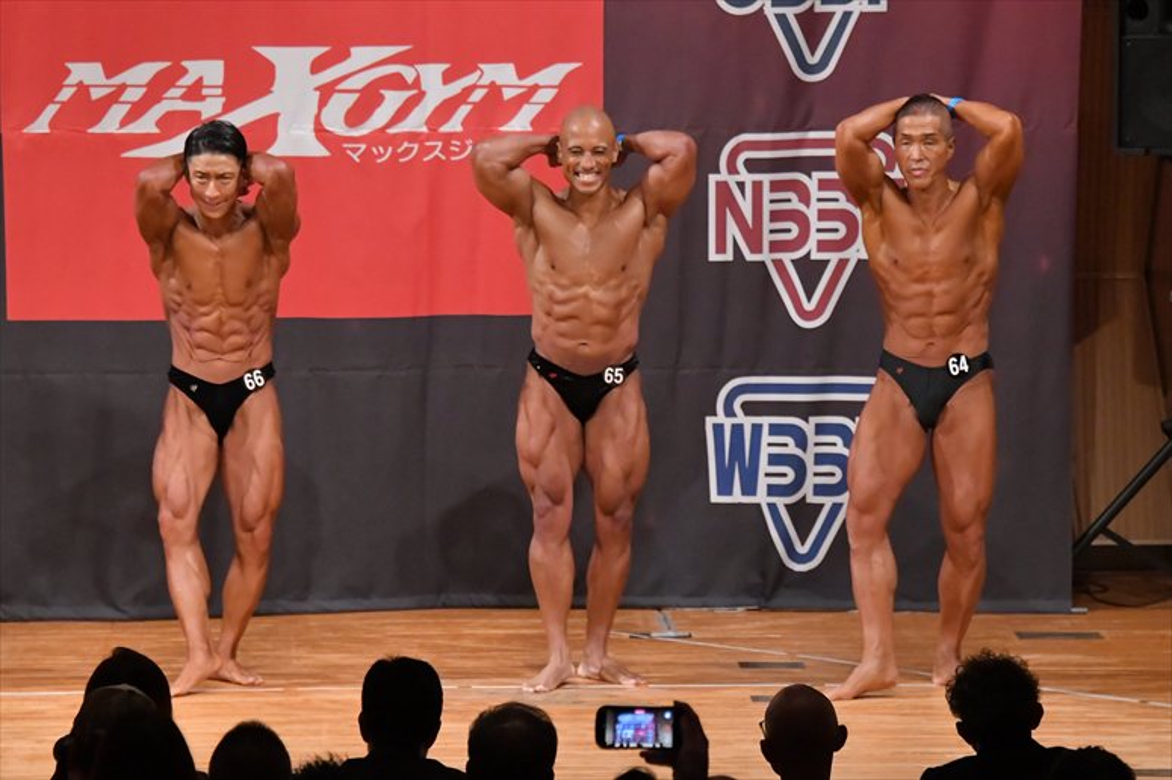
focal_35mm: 255
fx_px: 8298
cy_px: 390
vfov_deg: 5.4
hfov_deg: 8.1
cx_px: 586
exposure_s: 1/400
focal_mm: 170
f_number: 5.6
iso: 9000
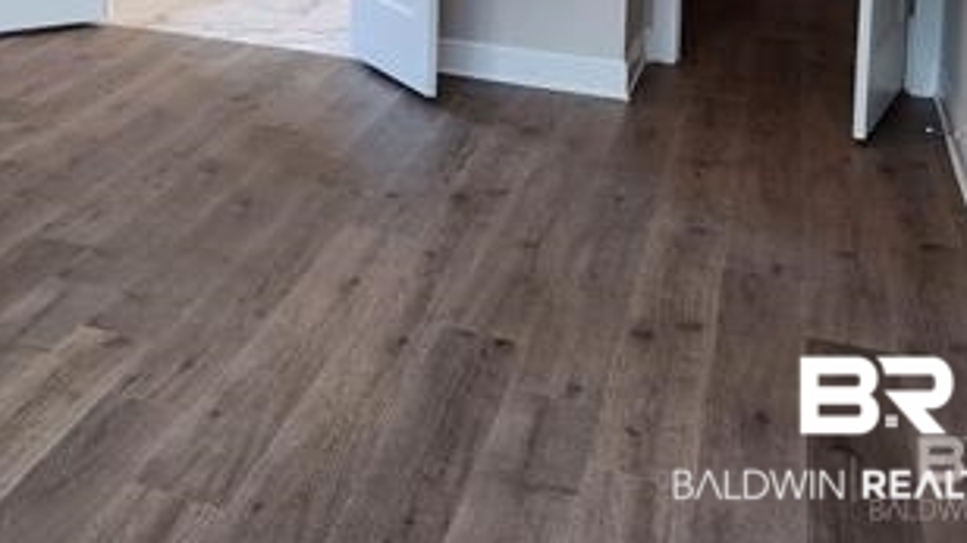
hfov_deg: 37.6
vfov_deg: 20.8
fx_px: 1333
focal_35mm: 52
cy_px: -179
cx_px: 122
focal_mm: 6.4
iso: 100
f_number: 1.8
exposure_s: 1/120
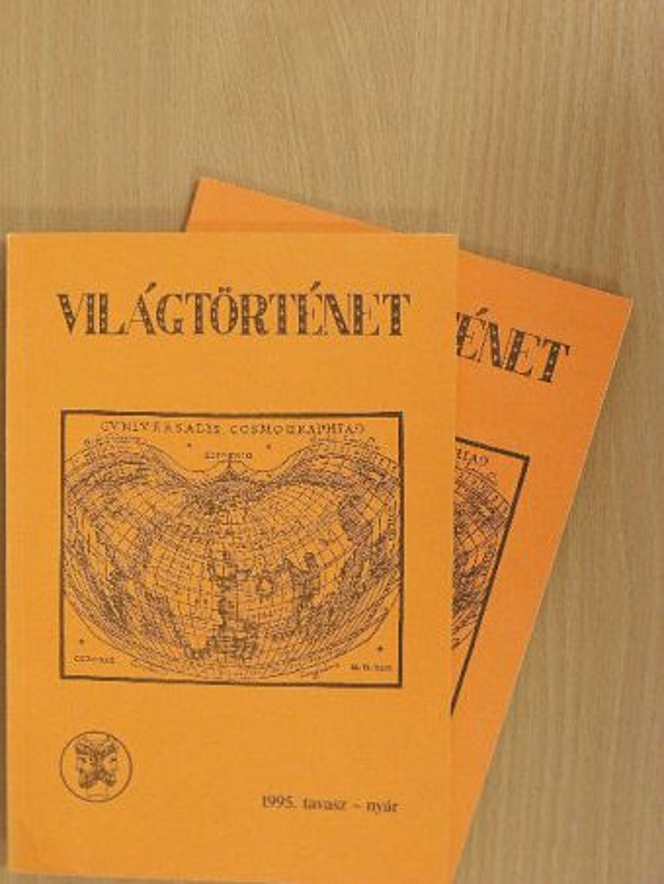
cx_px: 332
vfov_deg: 33.2
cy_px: 442
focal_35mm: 58
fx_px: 1483
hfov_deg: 25.2
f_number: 3.5
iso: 200
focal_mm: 9.7
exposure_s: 1/20.6
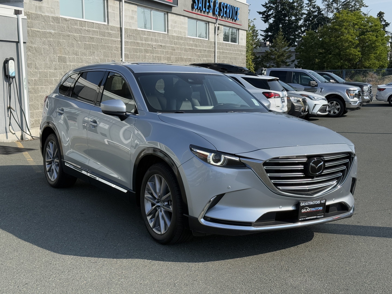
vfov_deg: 30.3
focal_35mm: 48
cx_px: 196
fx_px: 544
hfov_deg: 39.7
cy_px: 147
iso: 64
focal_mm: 6.76
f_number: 1.78
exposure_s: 1/4098
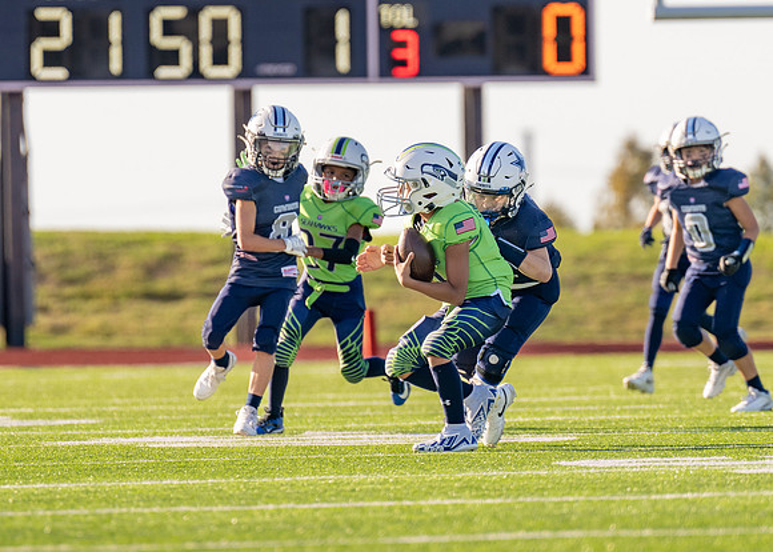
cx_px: 412
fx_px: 11915
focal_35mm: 543
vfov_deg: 2.7
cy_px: 266
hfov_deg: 3.7
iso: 160
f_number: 4
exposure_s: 1/1000
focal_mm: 280
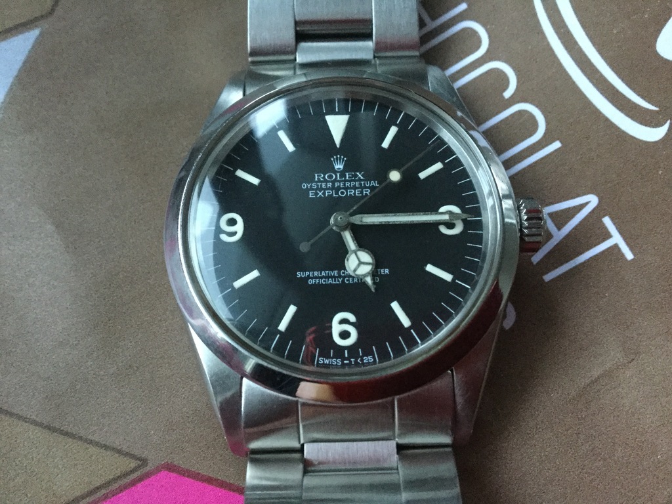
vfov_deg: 45.4
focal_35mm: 31
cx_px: 336
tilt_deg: -72.8
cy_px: 252
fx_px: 602
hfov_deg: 58.4
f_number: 2.4
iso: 320
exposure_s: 1/17
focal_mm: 3.3
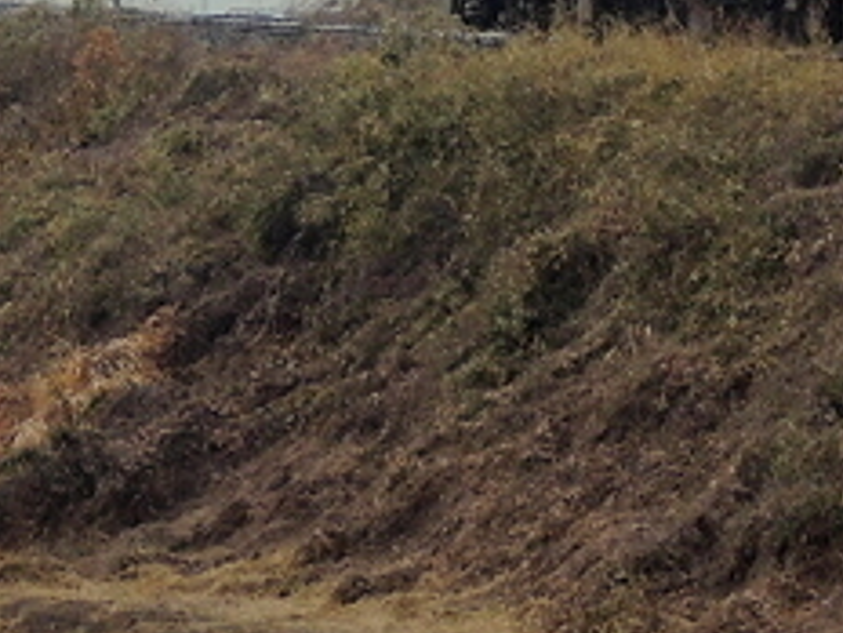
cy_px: -258
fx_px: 10058
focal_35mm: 413
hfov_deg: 4.8
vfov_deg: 3.6
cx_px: 1195
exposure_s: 1/125
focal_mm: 21.4
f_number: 4.2
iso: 400
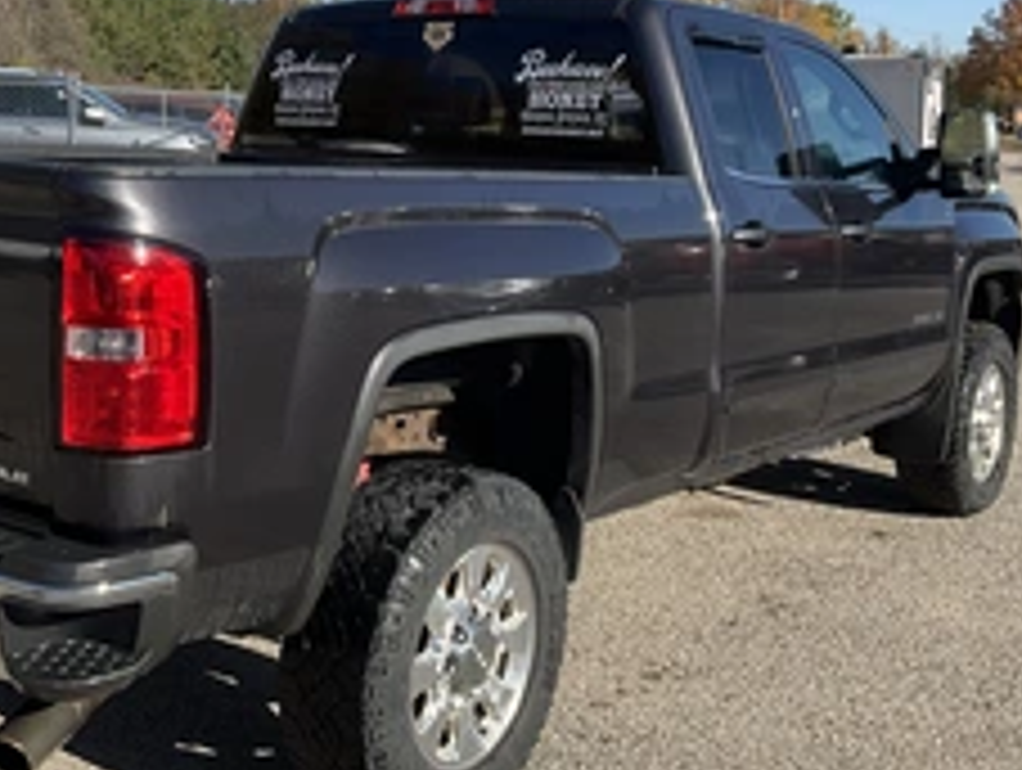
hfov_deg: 37.1
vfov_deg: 28.4
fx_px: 1508
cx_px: 351
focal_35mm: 51
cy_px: 230
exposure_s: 1/1311
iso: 25
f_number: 1.8
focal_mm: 3
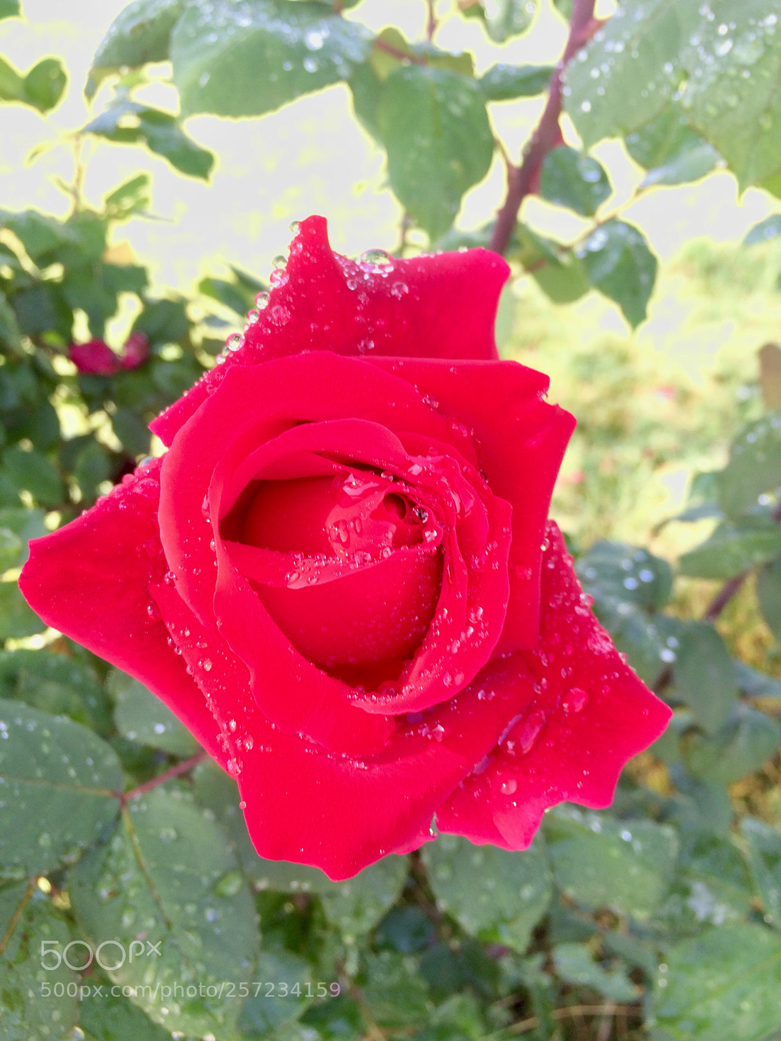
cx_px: 390
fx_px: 872
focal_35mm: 29
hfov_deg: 48.2
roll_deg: +1.0
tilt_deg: -44.5
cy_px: 520
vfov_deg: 61.7
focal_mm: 4.15
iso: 32
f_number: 2.2
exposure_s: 1/121
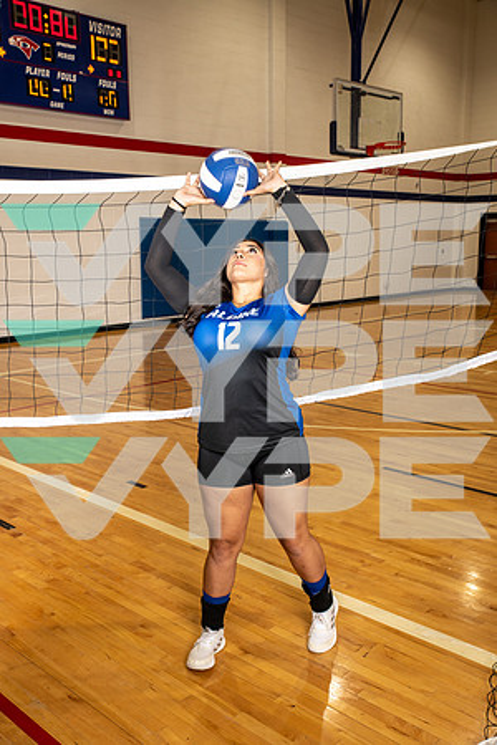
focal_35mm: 36
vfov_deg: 53.1
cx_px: 248
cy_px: 372
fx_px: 745
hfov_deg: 36.9
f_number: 6.3
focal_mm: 36
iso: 320
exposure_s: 1/250
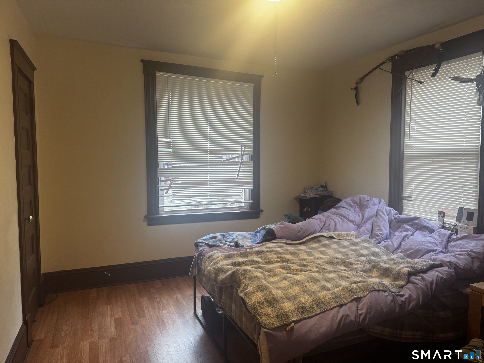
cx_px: 242
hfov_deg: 71.6
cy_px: 182
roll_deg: -0.2
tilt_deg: -5.6
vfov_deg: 56.8
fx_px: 336
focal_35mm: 24
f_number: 1.78
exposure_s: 1/60
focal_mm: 6.76
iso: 160
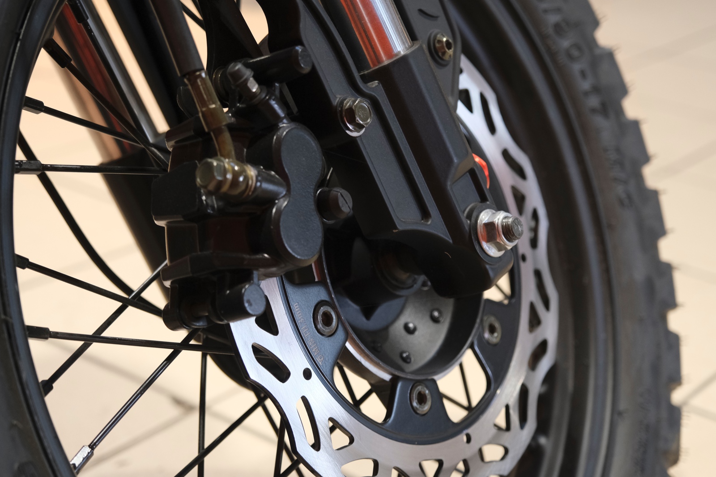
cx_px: 358
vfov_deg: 21.2
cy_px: 238
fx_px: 1273
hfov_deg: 31.4
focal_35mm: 64
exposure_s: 1/100
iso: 1600
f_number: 4
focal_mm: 42.9
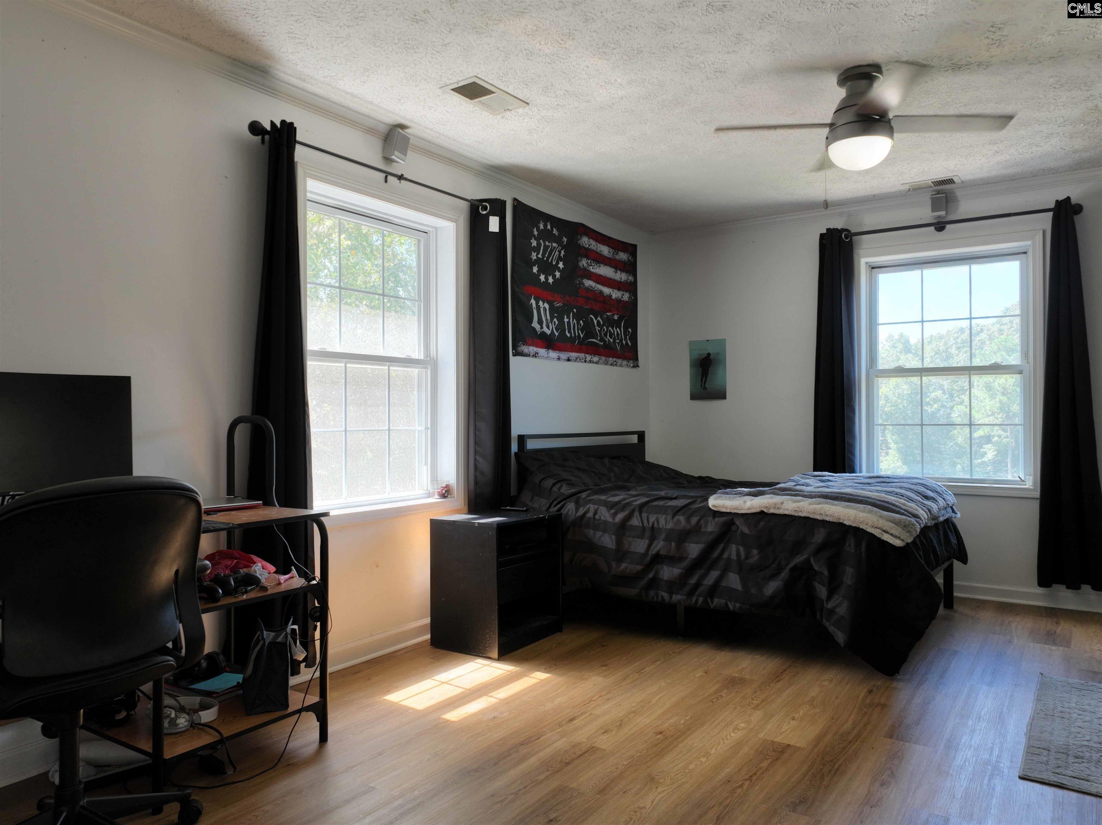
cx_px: 551
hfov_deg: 71.6
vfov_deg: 56.8
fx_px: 764
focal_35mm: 24
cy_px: 412
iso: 230
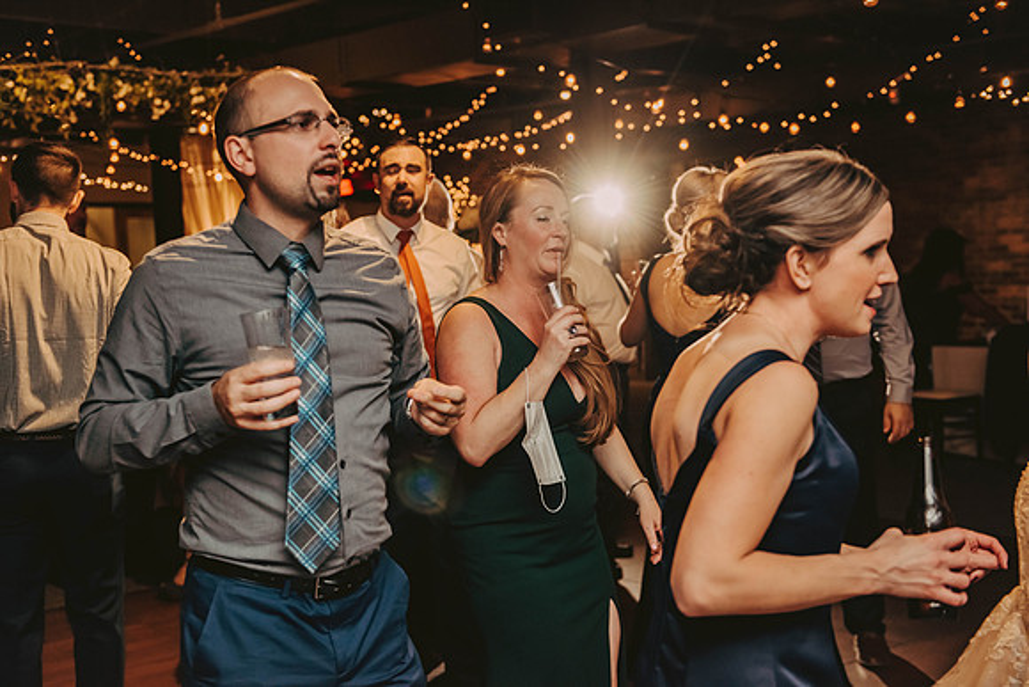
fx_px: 1372
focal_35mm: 48
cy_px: 344
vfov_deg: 28.1
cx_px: 514
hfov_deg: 41.1
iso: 2000
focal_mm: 48
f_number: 3.2
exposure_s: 1/200
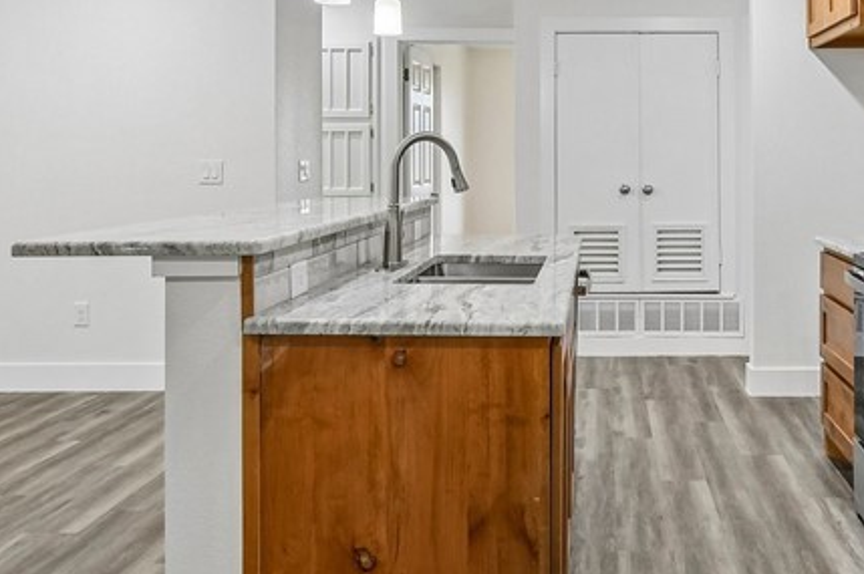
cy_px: 82
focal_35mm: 38
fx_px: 911
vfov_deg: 33.5
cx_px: 604
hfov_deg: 49.5
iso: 400
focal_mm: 10
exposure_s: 1/15
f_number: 8
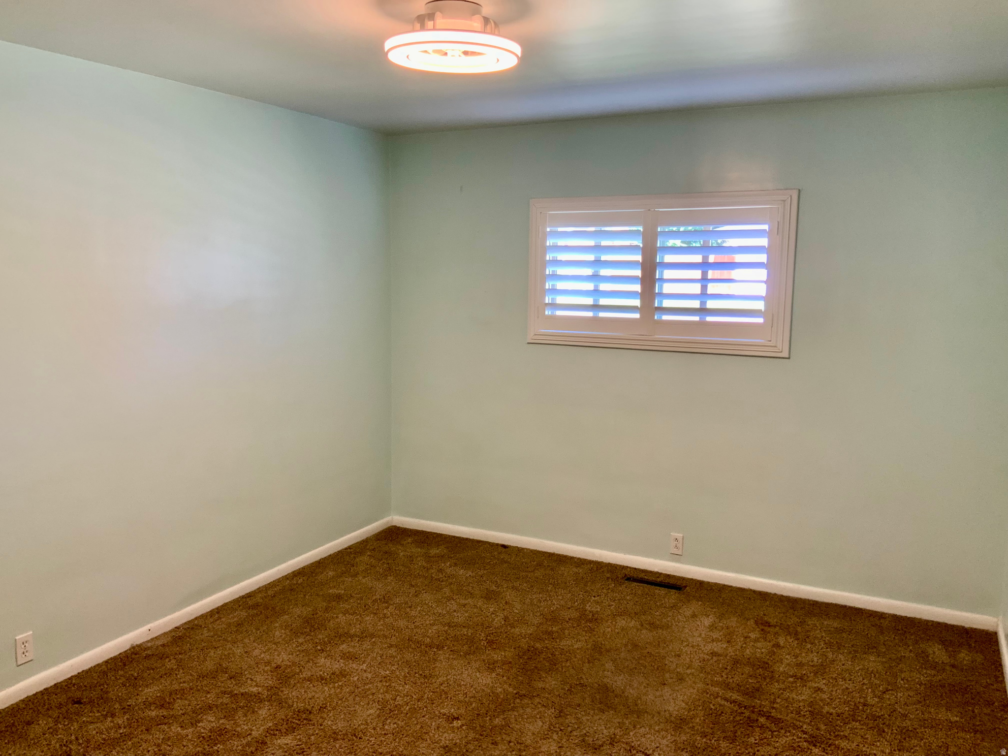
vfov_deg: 48.2
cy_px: 378
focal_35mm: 29
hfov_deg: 61.7
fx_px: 844
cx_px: 504
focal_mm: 3
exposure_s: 1/60
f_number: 1.8
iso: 100
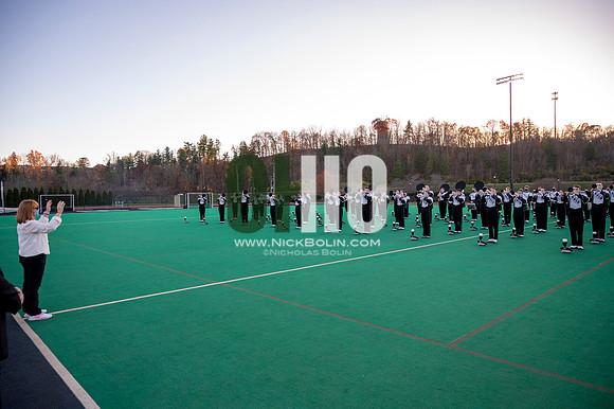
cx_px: 307
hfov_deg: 73.8
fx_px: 409
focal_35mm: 24
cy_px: 204
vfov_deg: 53.1
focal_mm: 24
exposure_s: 1/3200
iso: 2000
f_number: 4
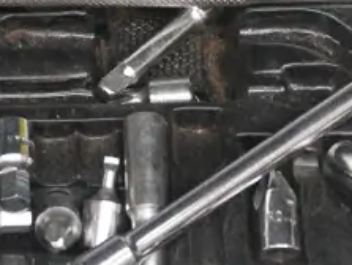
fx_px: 1589
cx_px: 79
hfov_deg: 12.6
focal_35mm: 156
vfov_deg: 9.4
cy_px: -54
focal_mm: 17
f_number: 4
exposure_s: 1/40
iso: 3200
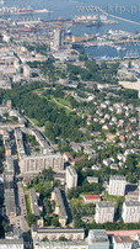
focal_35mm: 56
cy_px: 142
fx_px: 369
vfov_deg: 37.1
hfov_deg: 20.8
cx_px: 0
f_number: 8
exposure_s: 1/250
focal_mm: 18
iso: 160
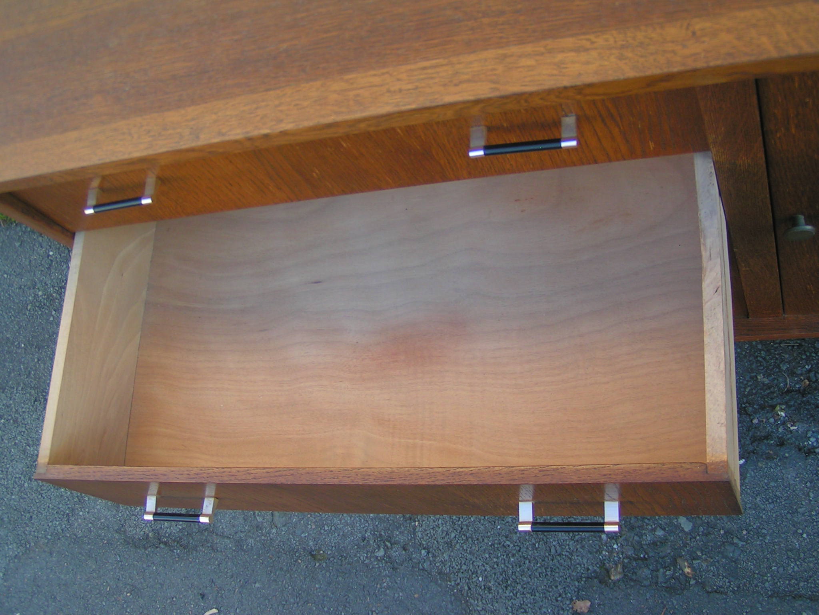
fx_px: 899
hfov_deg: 49.0
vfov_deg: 37.7
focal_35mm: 38
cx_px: 410
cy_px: 308
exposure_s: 1/80
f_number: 2.8
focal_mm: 5.8
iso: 50
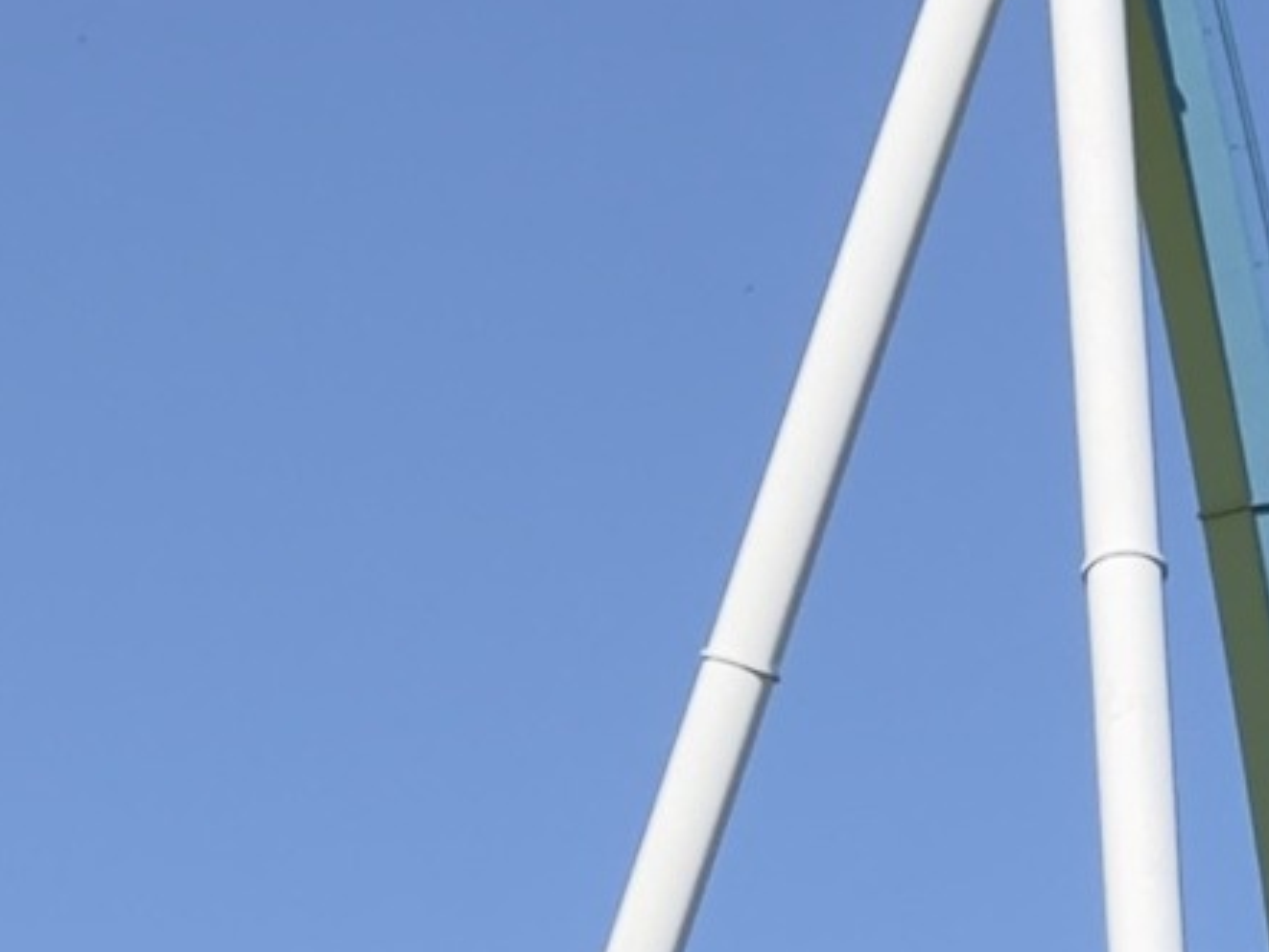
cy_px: 411
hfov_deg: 4.4
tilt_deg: +12.8
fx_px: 16391
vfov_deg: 3.3
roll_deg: -1.4
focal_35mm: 447
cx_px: 302
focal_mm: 9
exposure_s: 1/797
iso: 32
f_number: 2.8
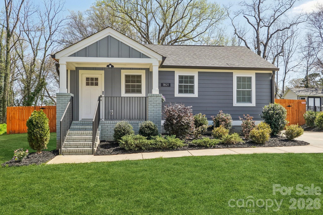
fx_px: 269
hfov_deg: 61.9
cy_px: 108
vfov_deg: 43.6
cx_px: 162
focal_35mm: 30
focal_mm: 20
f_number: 8
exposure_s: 1/60
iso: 100
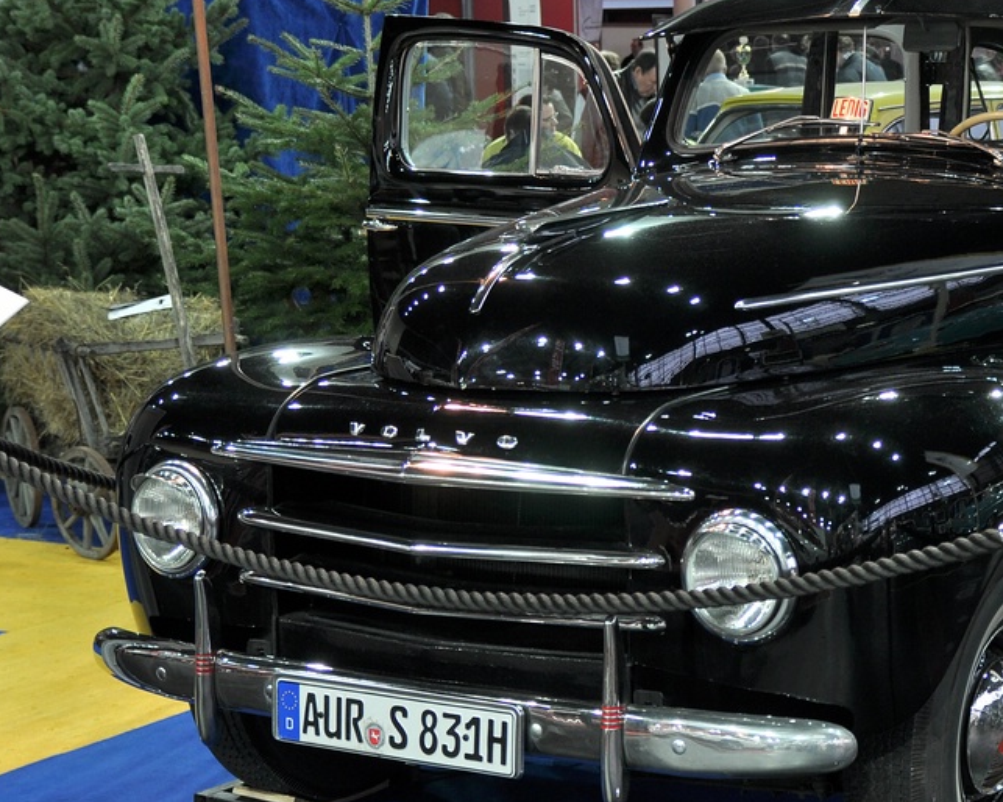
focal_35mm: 84
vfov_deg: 18.3
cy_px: 414
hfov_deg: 22.4
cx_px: 842
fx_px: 2493
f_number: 3.3
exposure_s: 1/40
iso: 220
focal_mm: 32
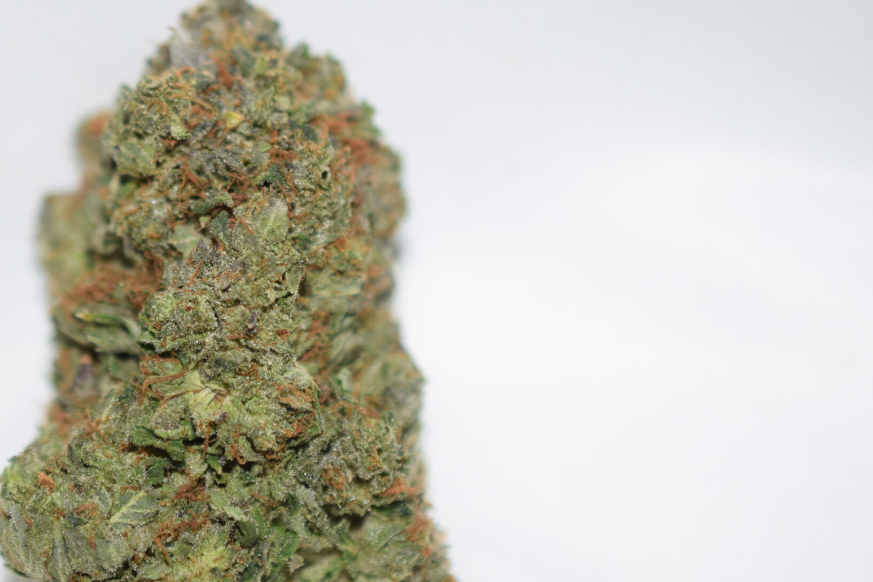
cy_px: 313
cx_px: 256
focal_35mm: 94
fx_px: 2280
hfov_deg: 21.6
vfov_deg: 14.6
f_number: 3.2
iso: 100
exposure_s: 1/60
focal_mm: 40
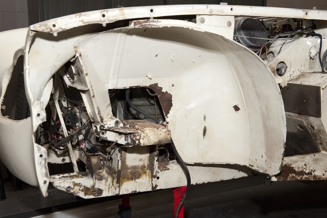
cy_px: 109
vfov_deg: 30.5
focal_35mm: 44
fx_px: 399
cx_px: 164
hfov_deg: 44.5
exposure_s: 1/60
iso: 3200
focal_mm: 44
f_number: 8
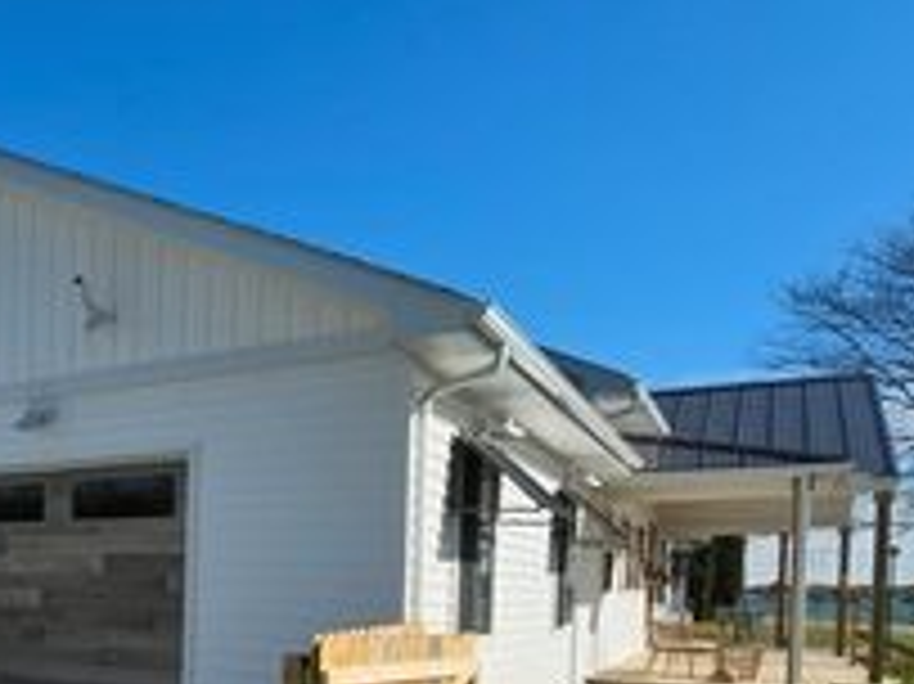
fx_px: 844
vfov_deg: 40.8
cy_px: 614
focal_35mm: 32
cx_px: 54
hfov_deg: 49.2
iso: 50
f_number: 2.2
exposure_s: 1/2198
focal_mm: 2.2
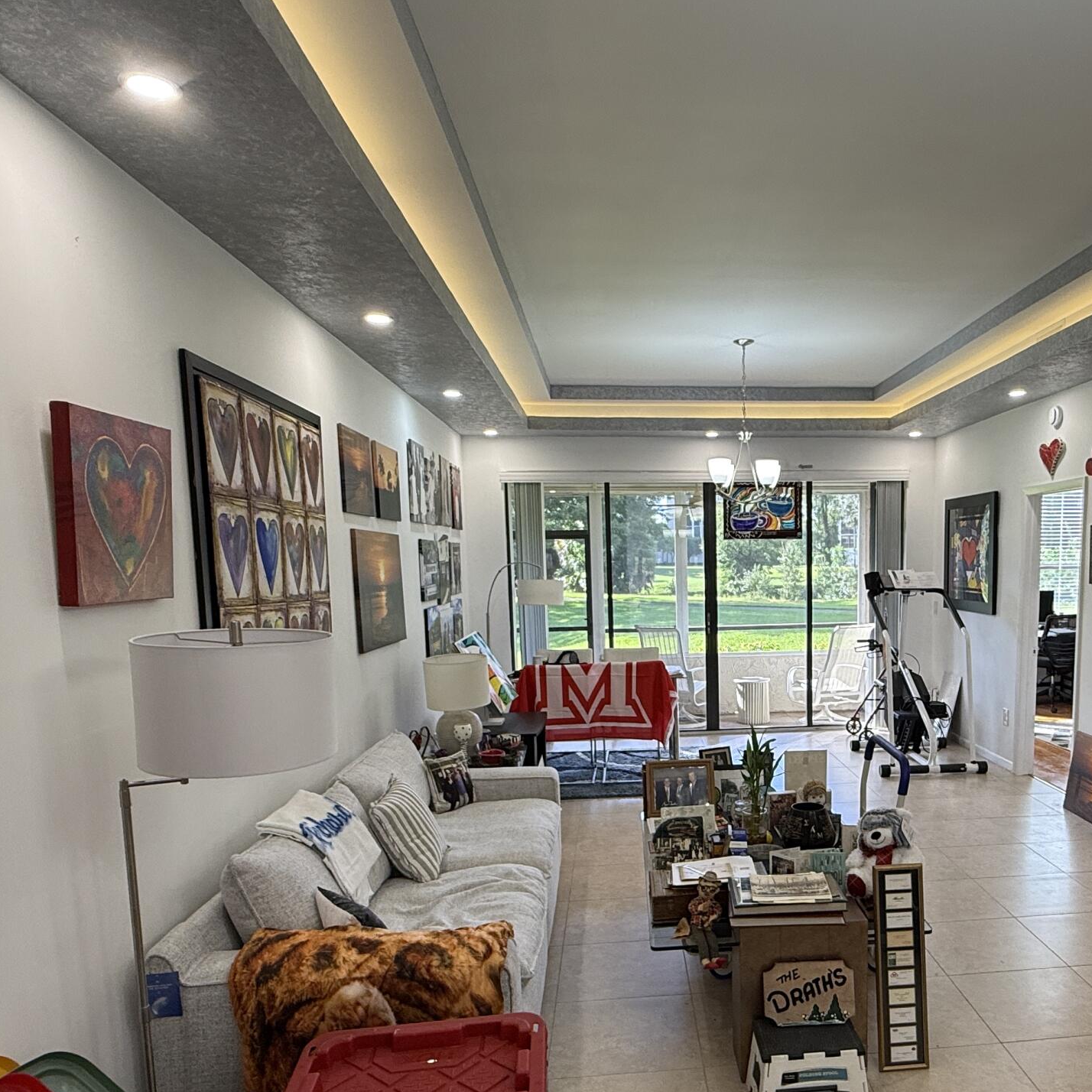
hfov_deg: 59.4
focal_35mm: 26
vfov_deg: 60.2
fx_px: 928
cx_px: 736
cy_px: 674
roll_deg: -0.1
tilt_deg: -7.0
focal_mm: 2.22
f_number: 2.2
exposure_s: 1/120
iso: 100
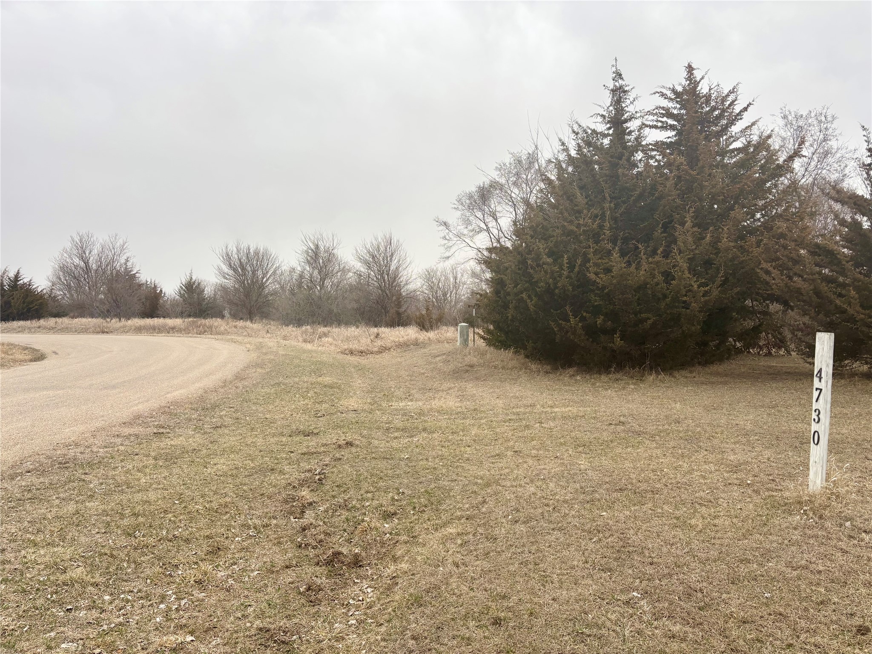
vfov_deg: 53.1
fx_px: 655
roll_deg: -0.5
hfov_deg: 67.3
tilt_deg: +0.0
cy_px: 327
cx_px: 436
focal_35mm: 26
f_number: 1.6
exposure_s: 1/927
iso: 50
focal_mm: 5.96
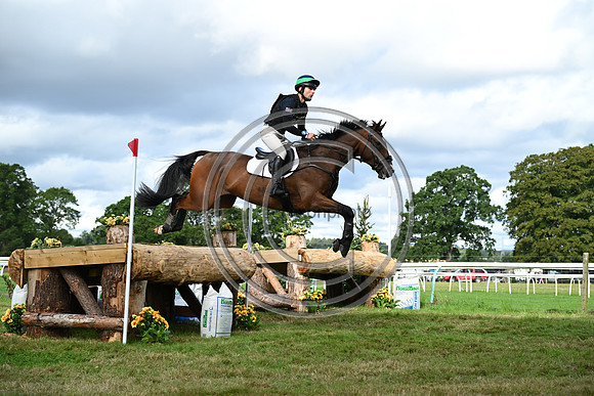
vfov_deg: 20.9
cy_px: 198
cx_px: 297
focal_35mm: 65
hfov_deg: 31.0
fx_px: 1073
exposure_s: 1/1250
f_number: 4.5
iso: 400
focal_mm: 65
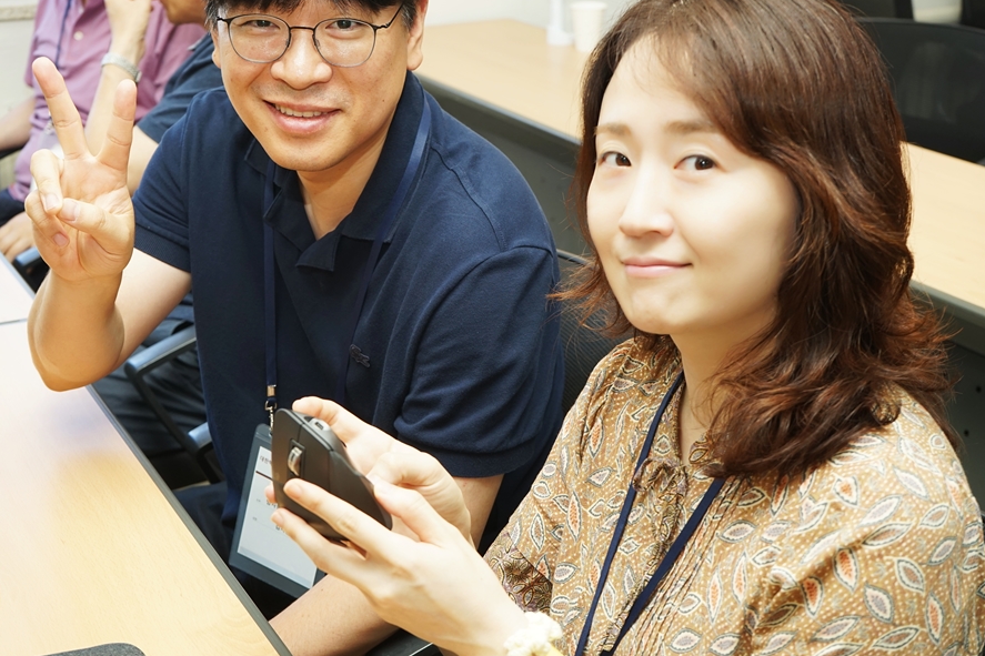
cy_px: 291
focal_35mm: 53
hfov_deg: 37.5
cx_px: 453
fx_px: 1450
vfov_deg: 25.5
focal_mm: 47
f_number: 6.3
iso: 400
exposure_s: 1/100
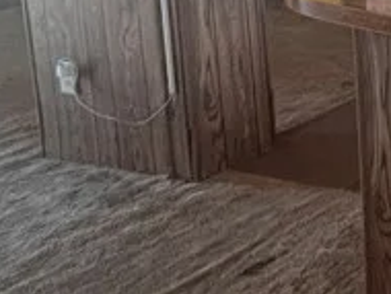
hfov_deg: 20.1
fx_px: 792
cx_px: 704
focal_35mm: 70
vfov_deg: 19.4
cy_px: -93
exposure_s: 1/65
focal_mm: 1.57
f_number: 1.8
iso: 250
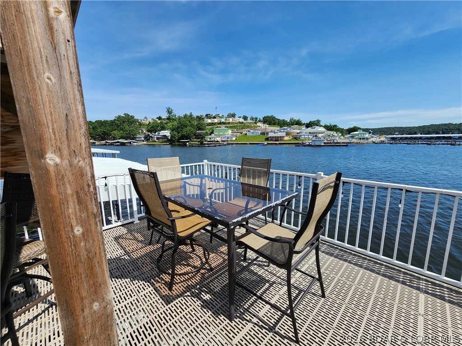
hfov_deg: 106.2
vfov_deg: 89.9
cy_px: 173
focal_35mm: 13
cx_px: 231
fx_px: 174
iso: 50
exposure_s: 1/1849
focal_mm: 2.2
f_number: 2.2
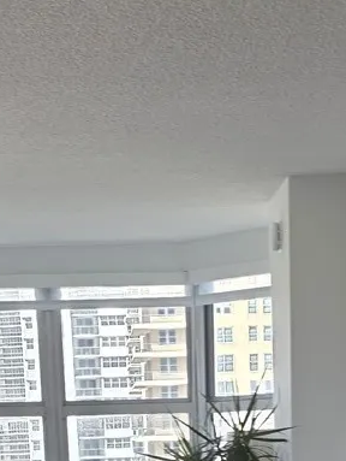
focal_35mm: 96
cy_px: 739
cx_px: 191
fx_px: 1277
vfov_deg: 17.7
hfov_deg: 15.4
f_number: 1.7
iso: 32
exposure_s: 1/120
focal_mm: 6.25
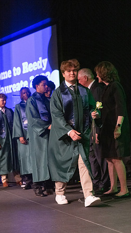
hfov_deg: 16.3
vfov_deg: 28.6
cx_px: 69
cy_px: 117
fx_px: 457
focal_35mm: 74
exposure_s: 1/1000
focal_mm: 70
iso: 16000
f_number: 2.8
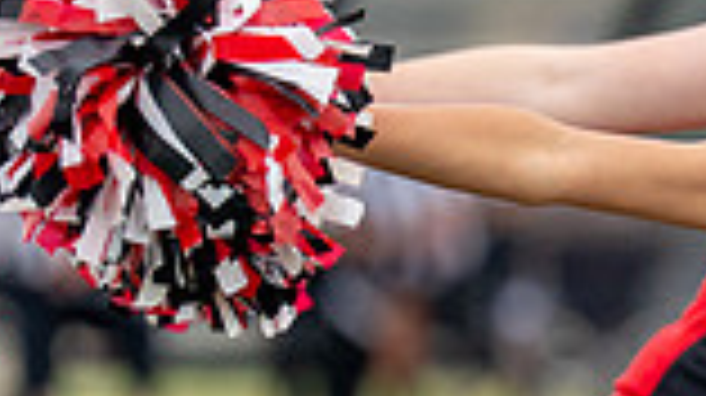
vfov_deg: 1.0
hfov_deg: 1.9
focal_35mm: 1156
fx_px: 21622
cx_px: 1131
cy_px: 540
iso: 320
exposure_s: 1/2000
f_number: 2.8
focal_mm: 176
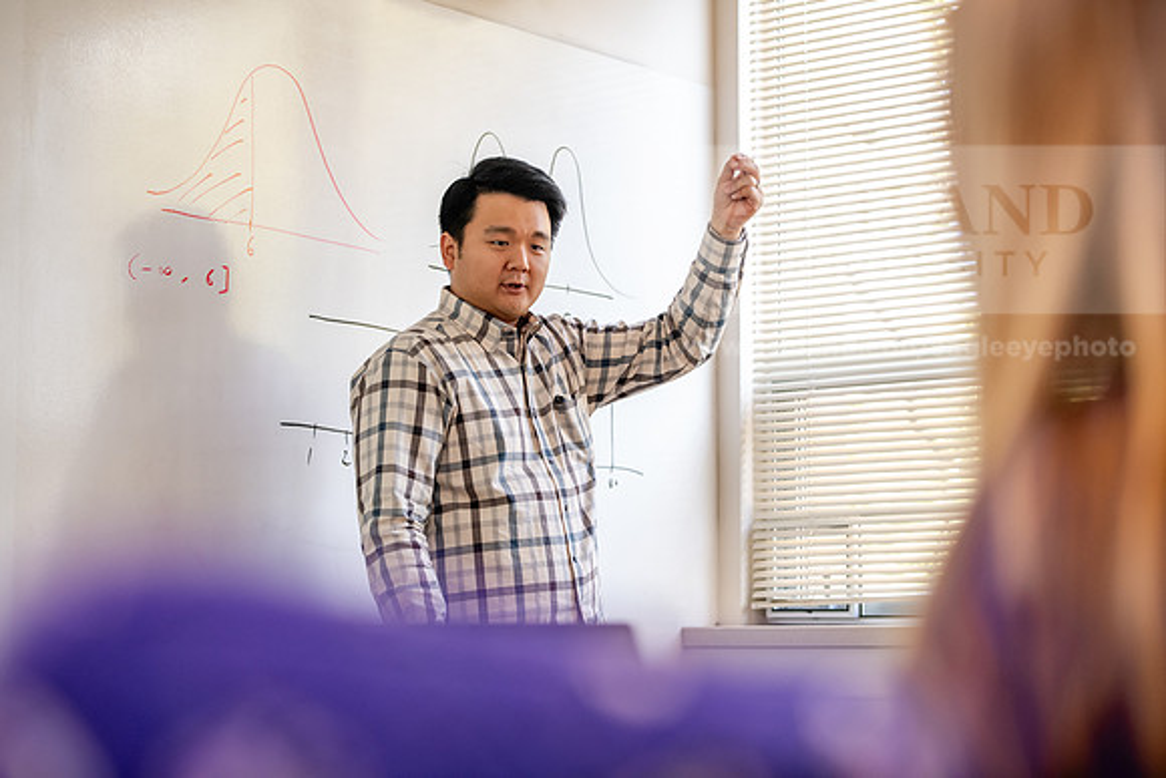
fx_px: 2754
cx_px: 583
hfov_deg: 23.9
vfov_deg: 16.1
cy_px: 389
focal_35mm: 85
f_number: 3.2
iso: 1600
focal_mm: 85
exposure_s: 1/200
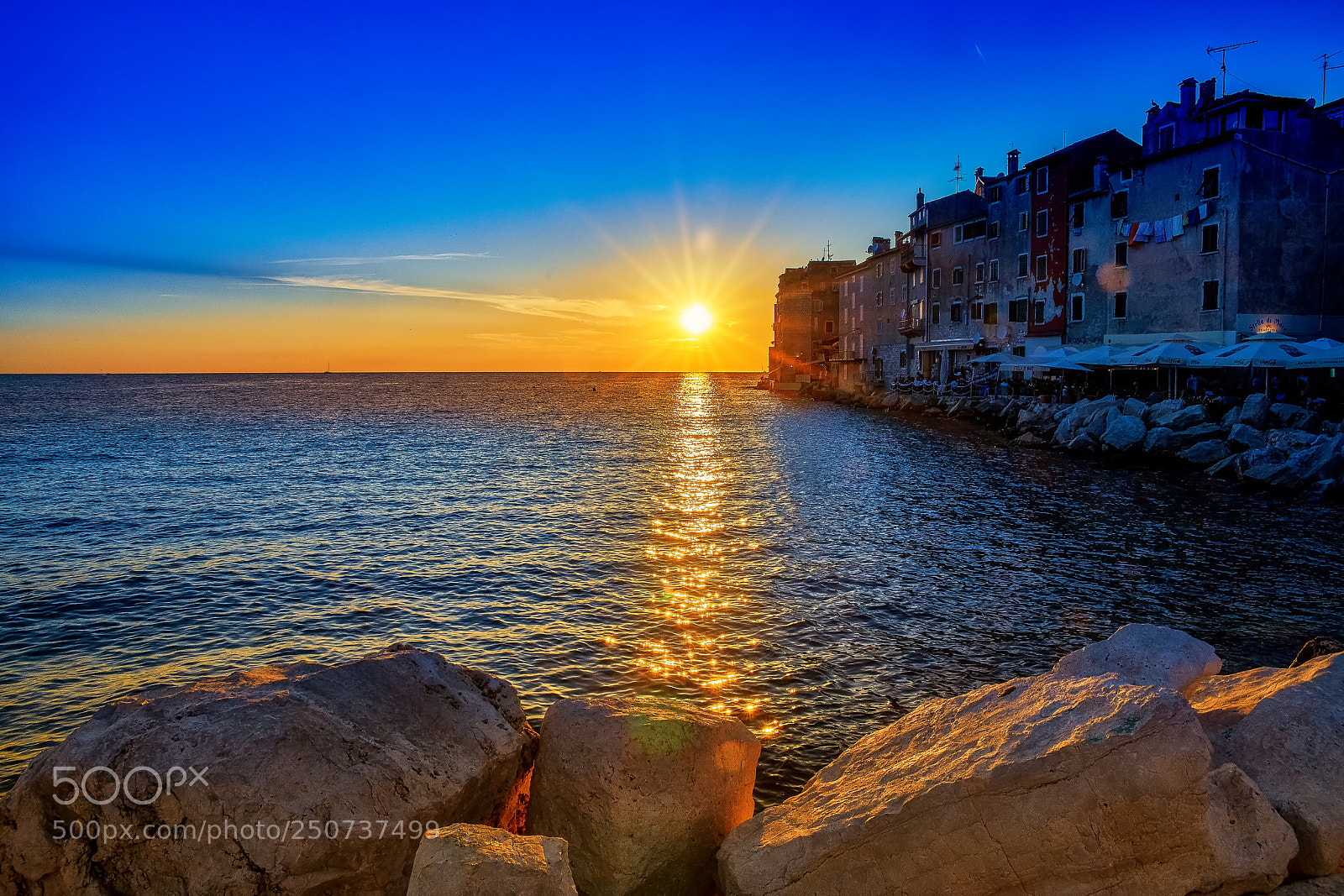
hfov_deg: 73.7
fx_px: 896
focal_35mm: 24
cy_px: 448
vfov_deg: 53.1
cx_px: 672
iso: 100
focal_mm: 24
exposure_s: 1/50
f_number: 18
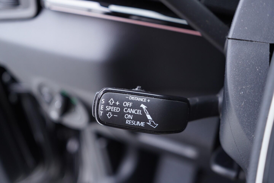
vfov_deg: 36.9
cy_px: 92
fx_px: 274
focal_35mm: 36
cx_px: 137
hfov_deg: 53.1
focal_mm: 24
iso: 500
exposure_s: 1/40
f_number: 2.8
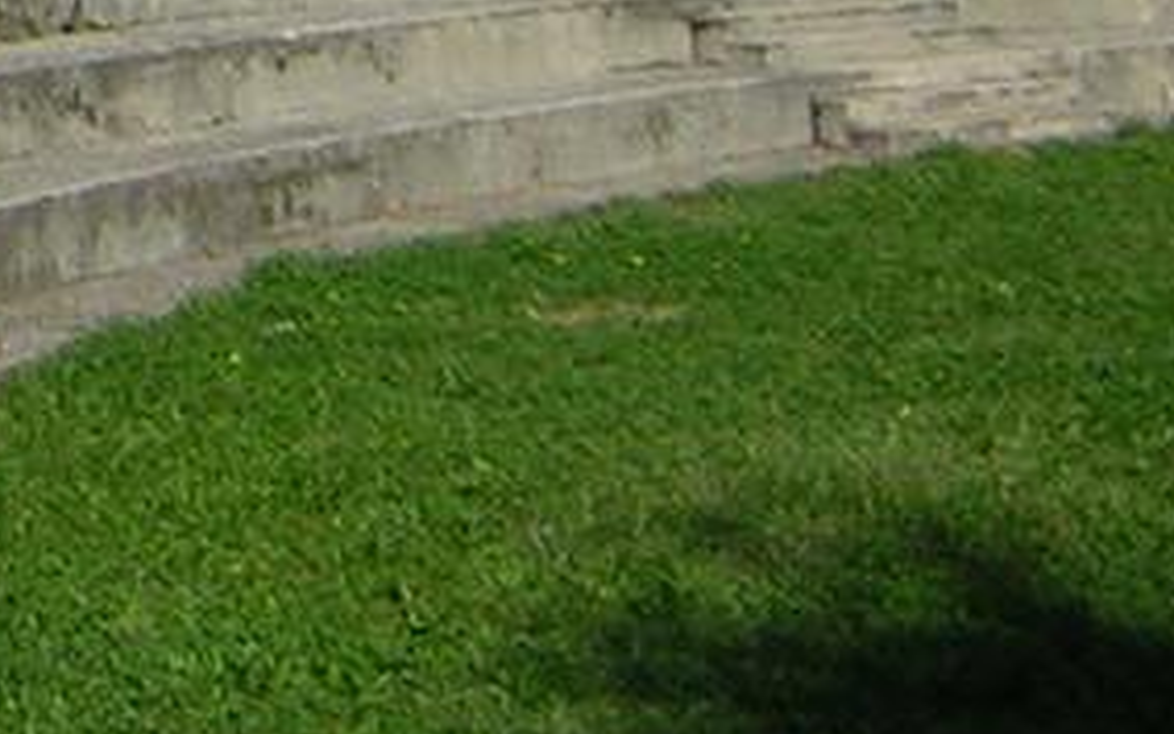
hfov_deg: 14.7
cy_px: -717
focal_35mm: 135
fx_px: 4320
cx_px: -440
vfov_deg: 9.1
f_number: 5.2
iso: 50
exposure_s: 1/471
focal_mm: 4.7
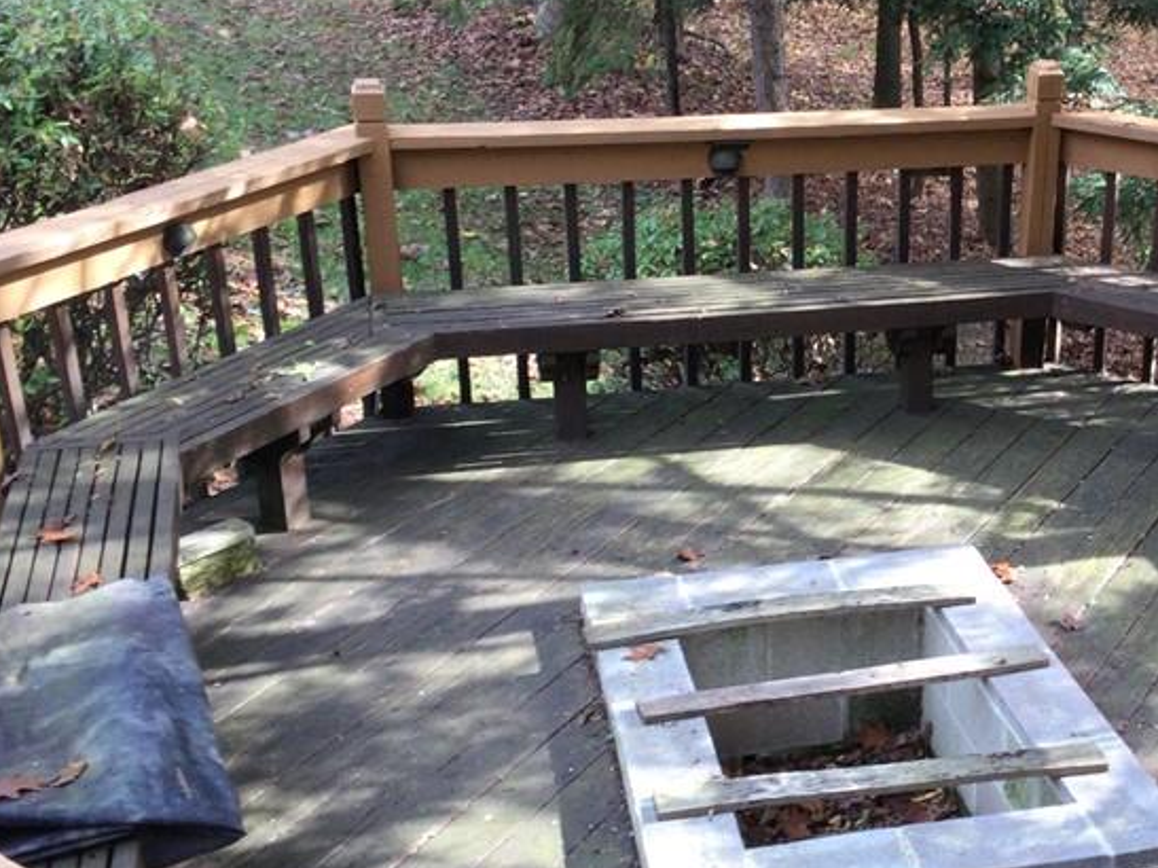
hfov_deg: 32.2
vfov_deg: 25.2
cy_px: 483
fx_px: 1940
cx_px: 959
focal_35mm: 58
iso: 40
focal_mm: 3.3
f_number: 2.4
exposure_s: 1/120
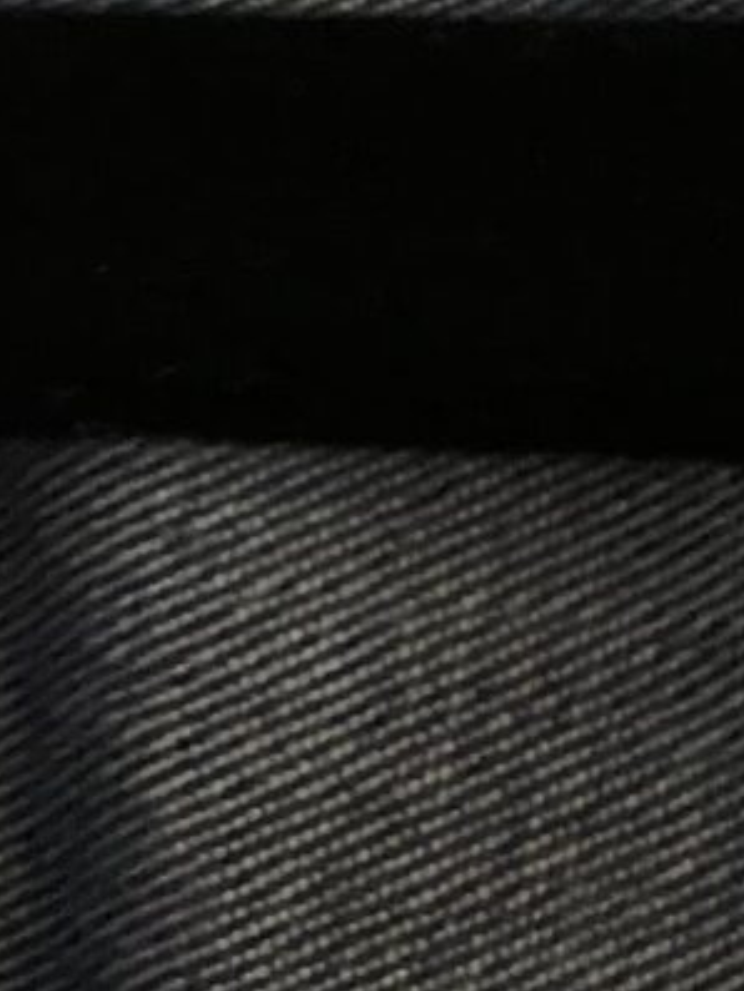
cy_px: -562
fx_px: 3695
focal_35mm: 129
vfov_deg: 14.2
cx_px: 1388
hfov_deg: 10.7
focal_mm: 4.25
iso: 1000
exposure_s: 1/30
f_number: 1.8
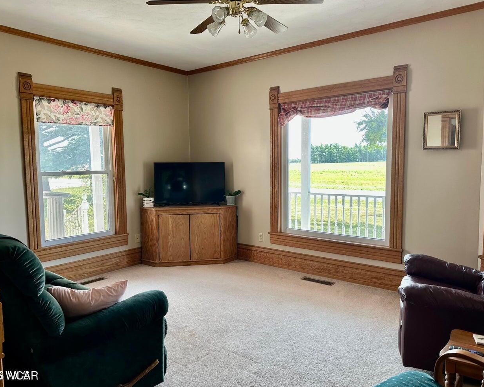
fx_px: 372
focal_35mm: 26
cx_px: 236
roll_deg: +1.1
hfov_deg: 66.0
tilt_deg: -4.0
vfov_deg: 54.9
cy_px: 192
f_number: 1.78
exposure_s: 1/121
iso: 64
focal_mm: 6.86
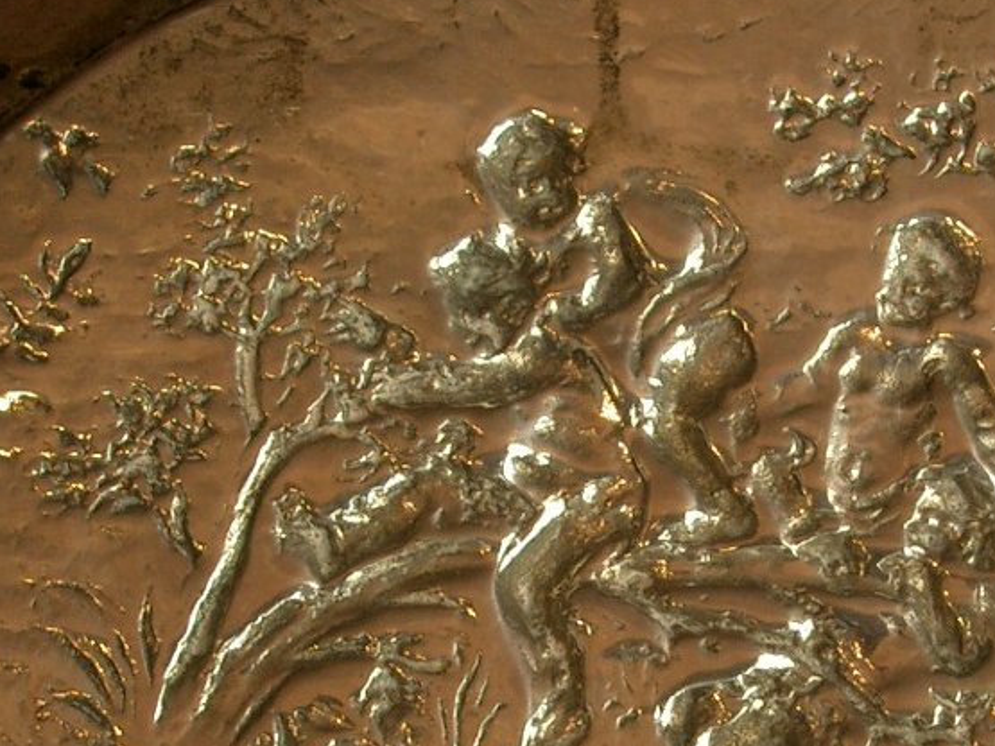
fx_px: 3046
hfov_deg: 18.5
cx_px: 688
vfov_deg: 13.9
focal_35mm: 106
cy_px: 594
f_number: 3.1
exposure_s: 1/100
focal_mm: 8.2
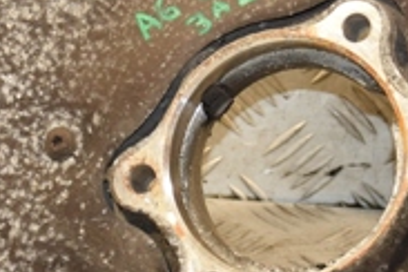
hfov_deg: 7.9
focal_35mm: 262
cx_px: 283
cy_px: 85
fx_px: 2969
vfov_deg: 5.2
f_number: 5
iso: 800
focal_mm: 50
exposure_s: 1/125
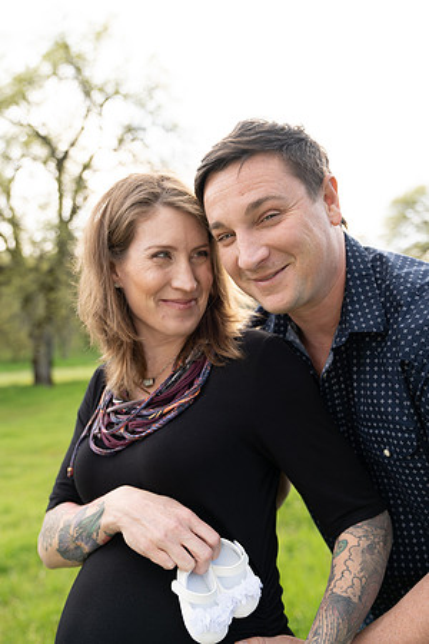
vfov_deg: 57.2
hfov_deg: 40.0
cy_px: 322
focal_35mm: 33
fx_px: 590
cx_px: 214
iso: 125
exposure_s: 1/125
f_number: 3.2
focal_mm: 33
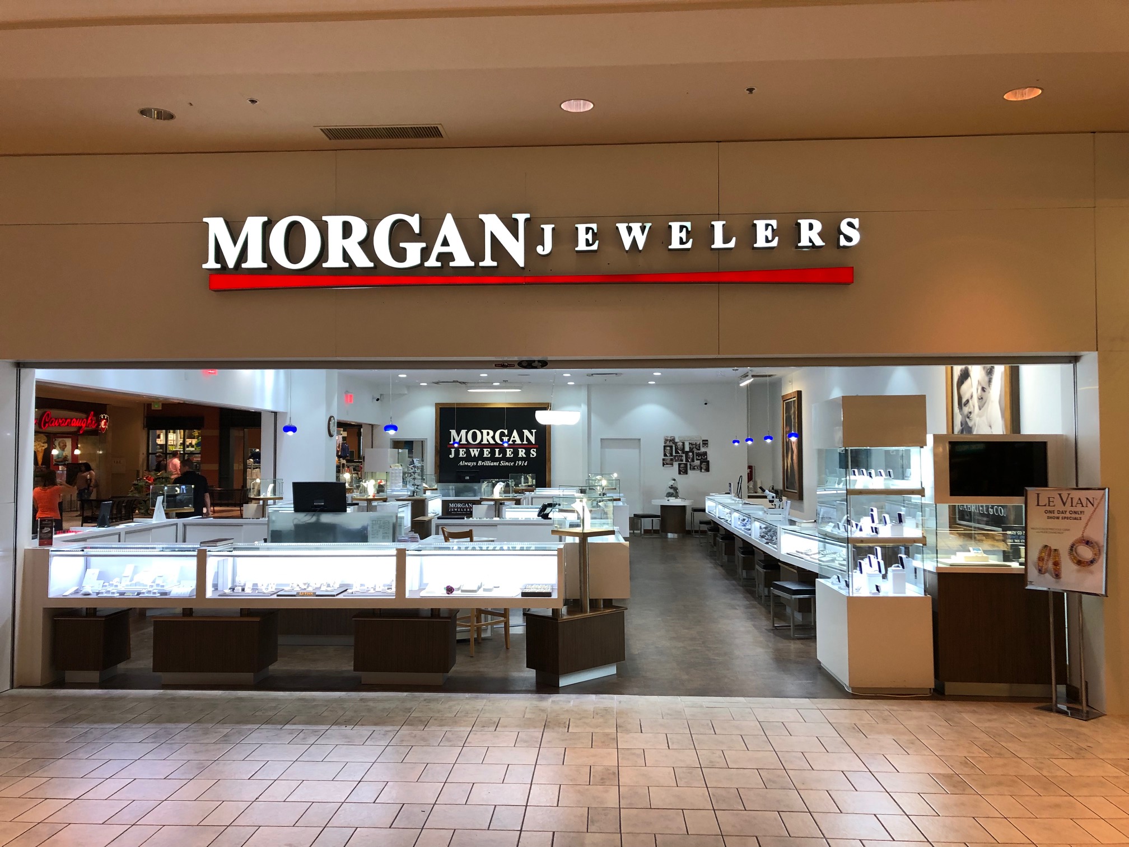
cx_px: 564
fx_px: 913
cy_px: 424
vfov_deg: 49.7
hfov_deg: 63.4
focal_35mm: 28
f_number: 1.8
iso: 32
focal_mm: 3.99
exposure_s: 1/30
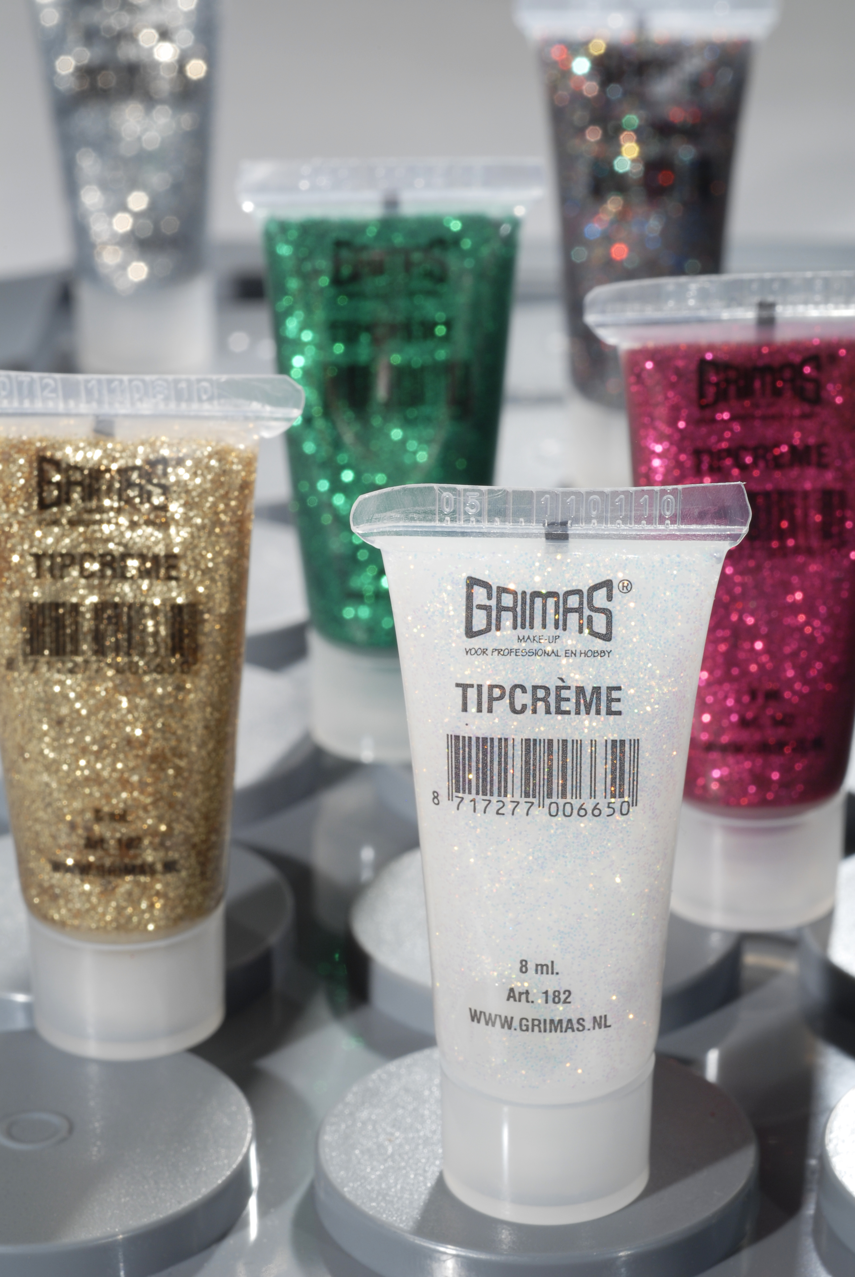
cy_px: 638
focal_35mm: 90
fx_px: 3197
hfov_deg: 15.2
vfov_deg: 22.6
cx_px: 428
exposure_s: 1/2
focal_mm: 60
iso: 100
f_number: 16
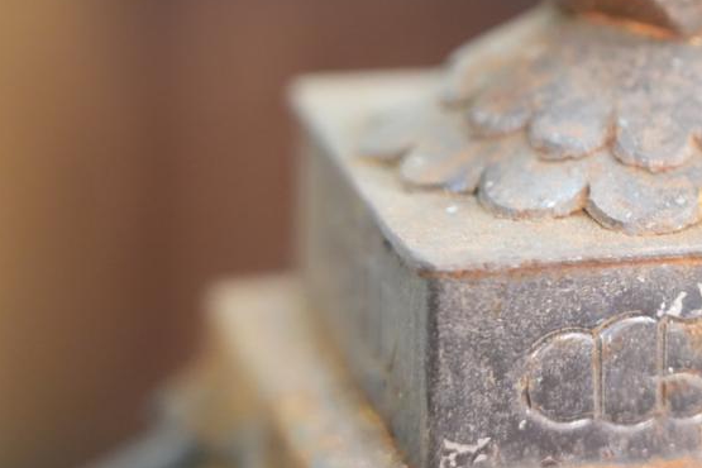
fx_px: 3997
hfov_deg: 10.0
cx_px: 640
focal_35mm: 205
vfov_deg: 6.7
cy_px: 78
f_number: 4
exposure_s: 1/125
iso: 6400
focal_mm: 105
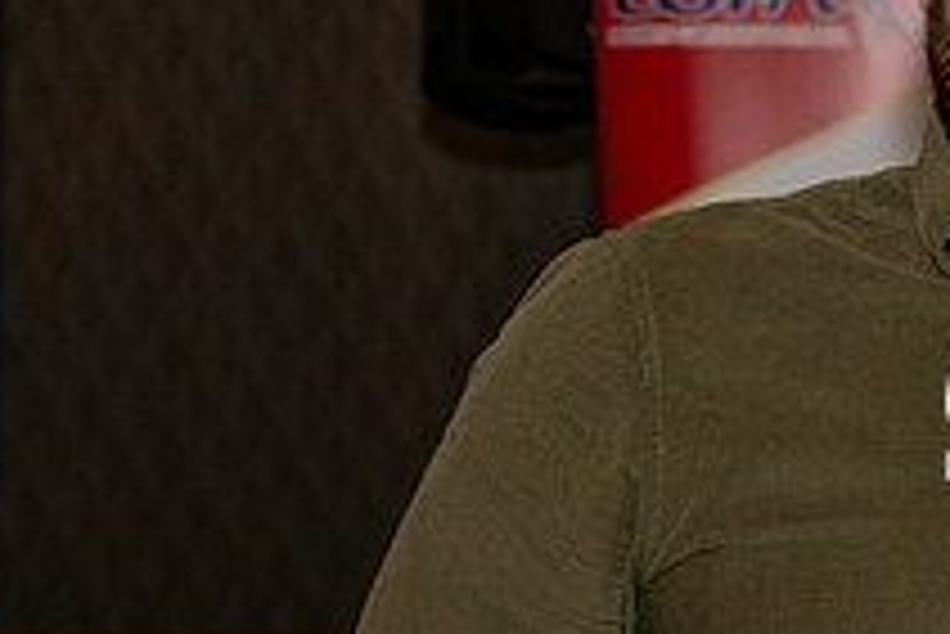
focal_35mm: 149
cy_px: 436
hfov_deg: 13.2
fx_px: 3935
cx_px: 1275
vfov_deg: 9.2
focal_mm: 35
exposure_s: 1/125
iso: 500
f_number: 4
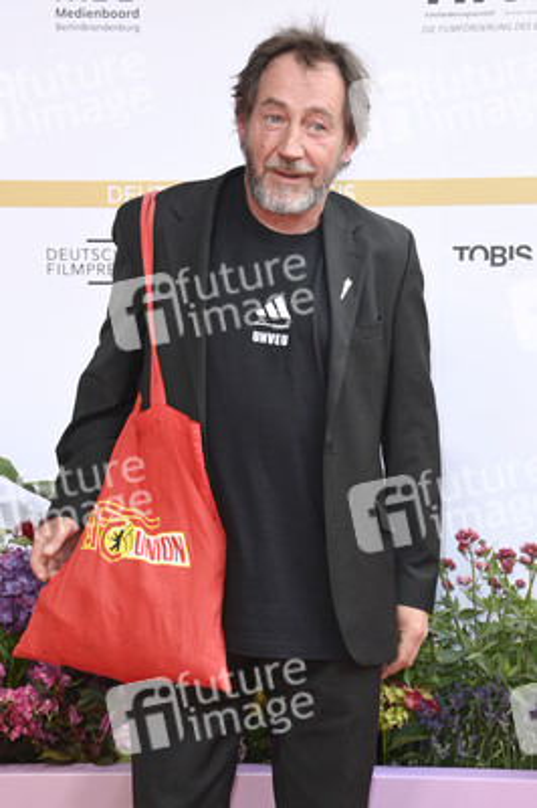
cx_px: 268
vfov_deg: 20.8
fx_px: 2196
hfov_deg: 13.9
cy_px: 404
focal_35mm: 98
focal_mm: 98
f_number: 5.6
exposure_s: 1/250
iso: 640
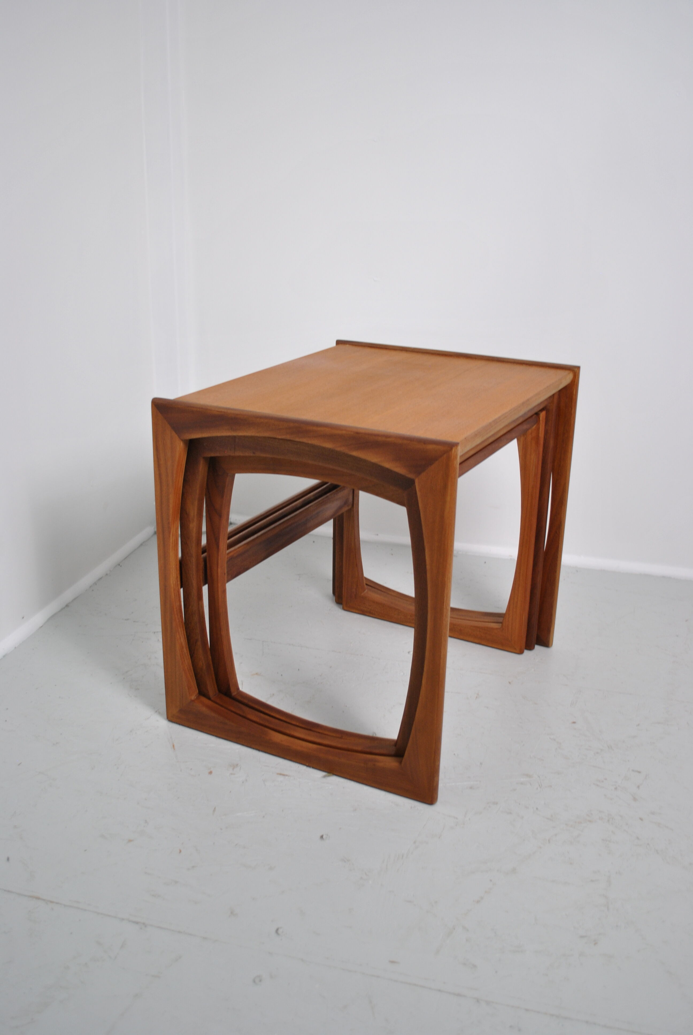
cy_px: 518
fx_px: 950
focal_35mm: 33
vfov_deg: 57.2
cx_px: 346
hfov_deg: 40.1
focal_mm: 22
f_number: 4
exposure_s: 1/30
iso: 220
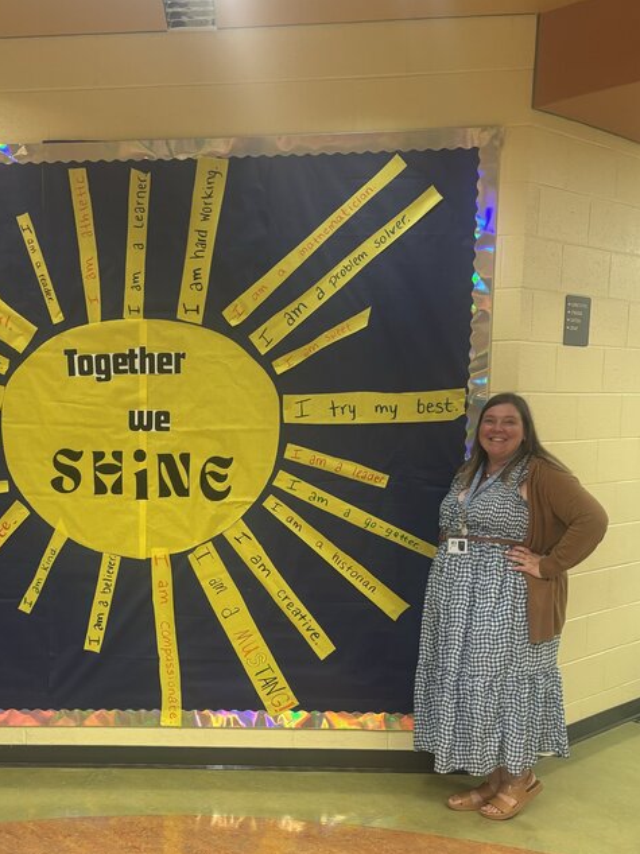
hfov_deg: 33.7
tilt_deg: -10.8
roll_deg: +0.5
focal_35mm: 42
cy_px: 601
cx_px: 168
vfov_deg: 43.9
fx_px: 1036
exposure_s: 1/60
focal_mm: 5.96
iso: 100
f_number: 1.6
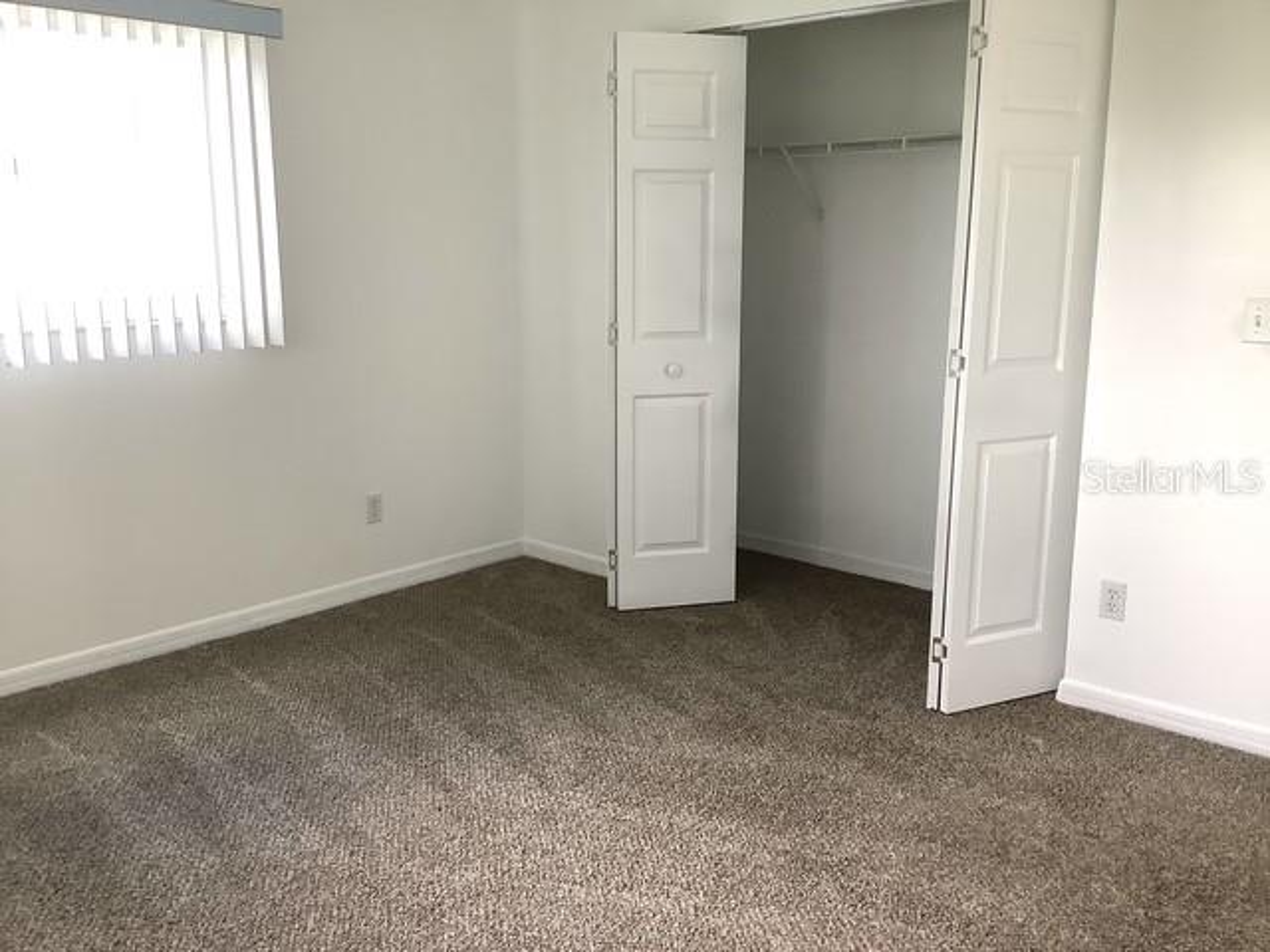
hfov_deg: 58.4
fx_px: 1137
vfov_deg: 45.4
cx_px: 635
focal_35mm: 31
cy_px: 476
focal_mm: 3.3
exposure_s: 1/60
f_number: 2.4
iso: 100
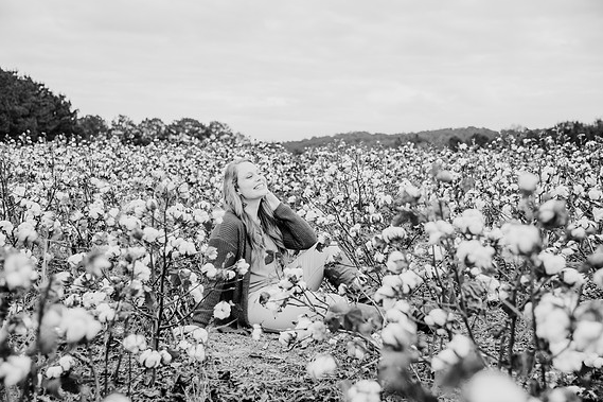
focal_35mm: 51
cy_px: 200
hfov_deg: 38.9
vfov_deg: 26.5
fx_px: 854
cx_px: 297
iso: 400
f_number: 4
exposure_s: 1/640
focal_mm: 50
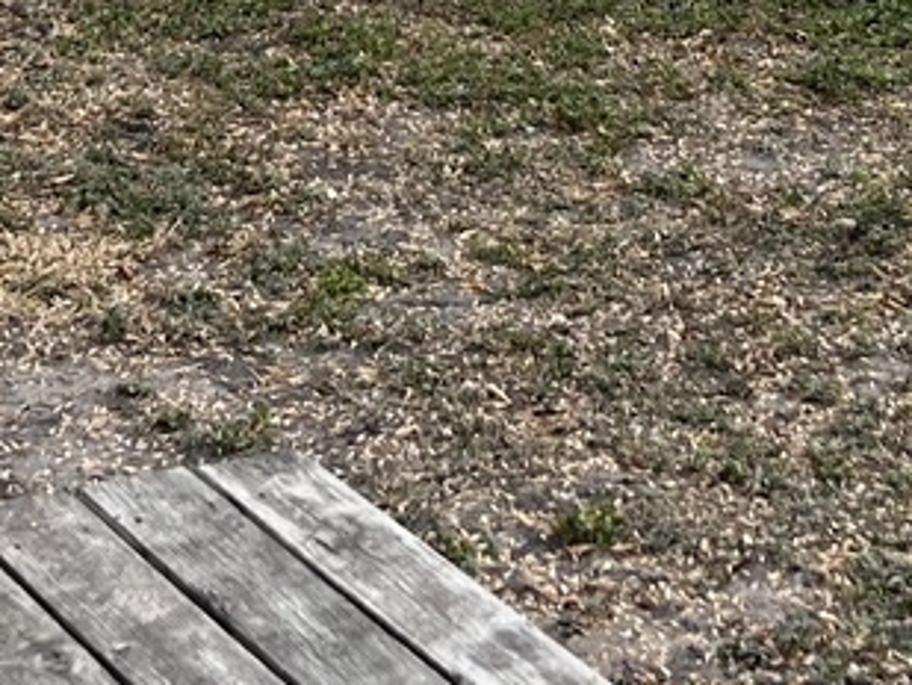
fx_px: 3189
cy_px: -534
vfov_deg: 11.4
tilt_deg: -7.0
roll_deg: -0.4
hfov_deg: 16.2
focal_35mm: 121
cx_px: 274
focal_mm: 5.7
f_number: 1.5
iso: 50
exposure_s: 1/658
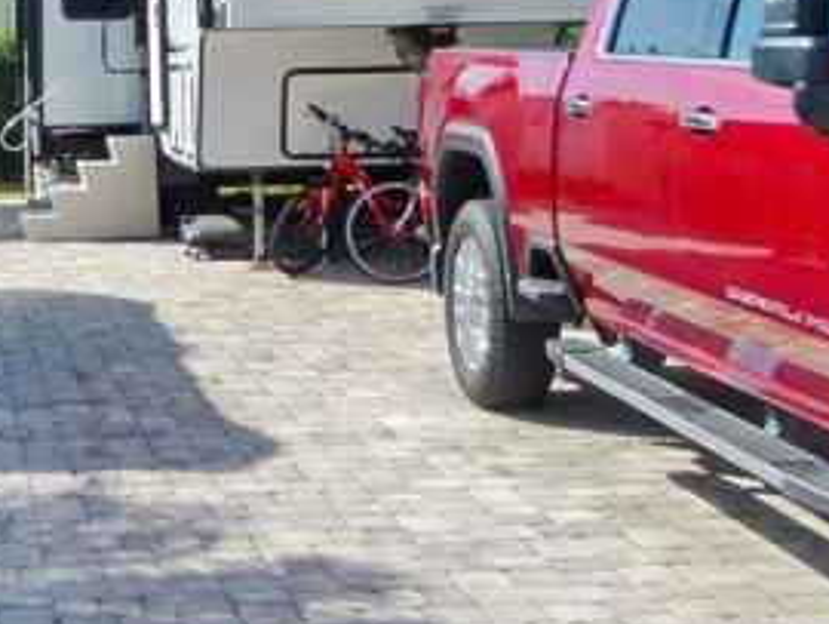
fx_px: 1774
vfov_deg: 19.6
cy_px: 65
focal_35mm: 74
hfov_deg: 25.2
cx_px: 28
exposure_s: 1/1000
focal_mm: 4.5
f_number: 4
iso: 100
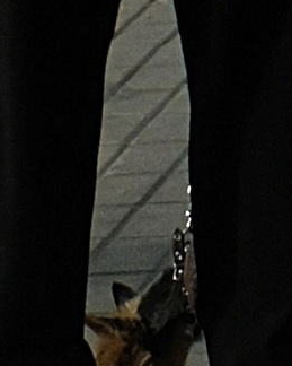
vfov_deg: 8.9
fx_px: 2162
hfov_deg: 7.7
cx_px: 251
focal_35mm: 200
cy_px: -443
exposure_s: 1/450
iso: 640
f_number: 9
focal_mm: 18
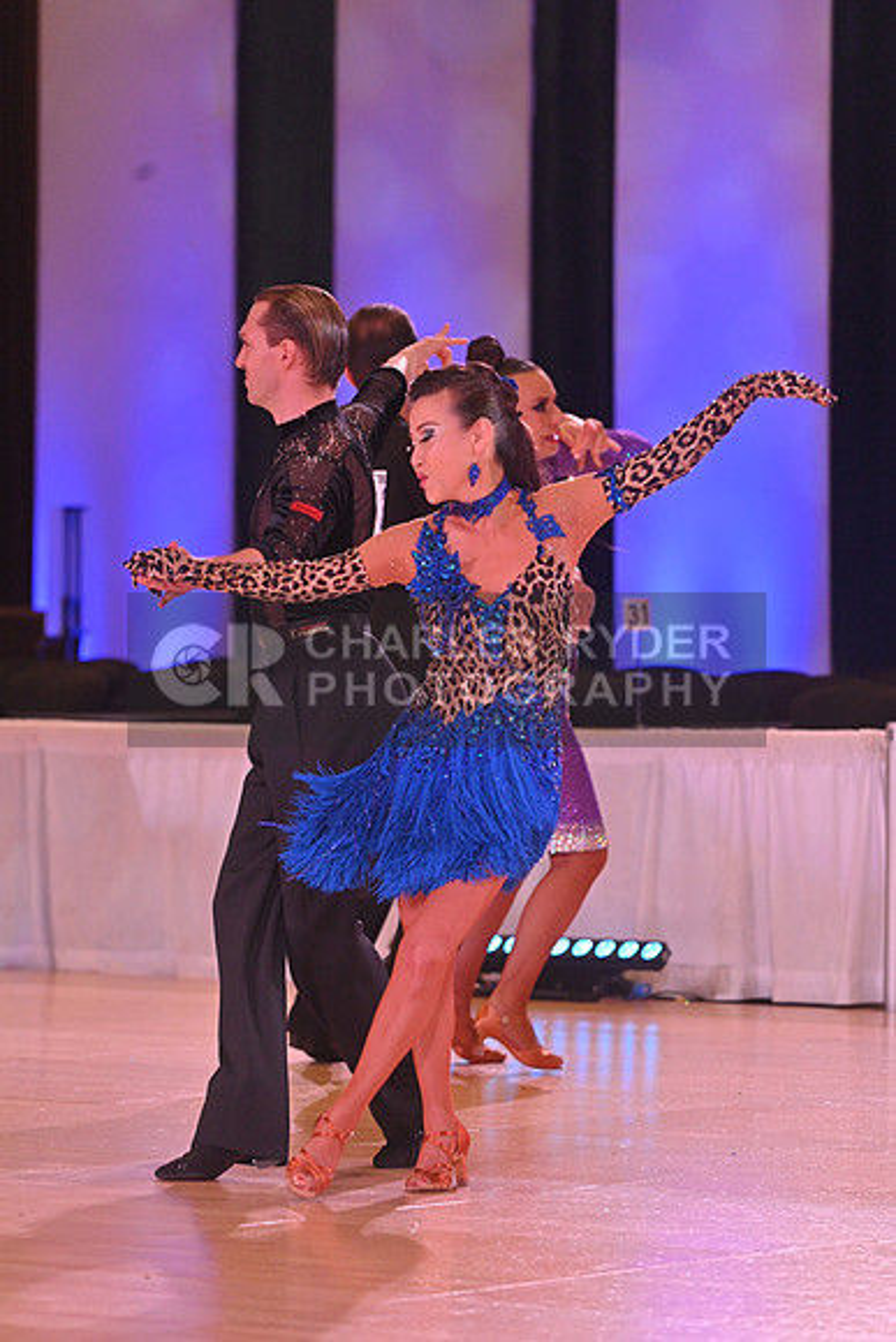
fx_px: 6902
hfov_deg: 7.4
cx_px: 448
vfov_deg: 11.1
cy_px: 671
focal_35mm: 185
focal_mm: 185
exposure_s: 1/400
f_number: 5
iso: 2000
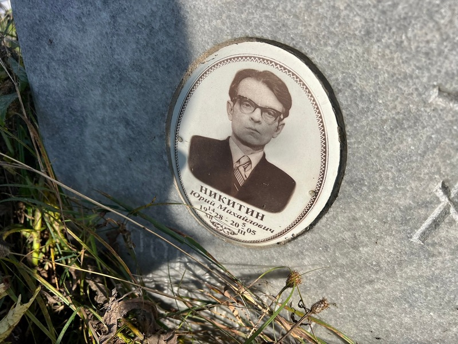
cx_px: 229
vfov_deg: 53.1
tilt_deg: -41.8
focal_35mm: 26
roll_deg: -5.7
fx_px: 344
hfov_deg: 67.3
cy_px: 172
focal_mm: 5.7
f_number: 1.5
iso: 50
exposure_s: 1/4444
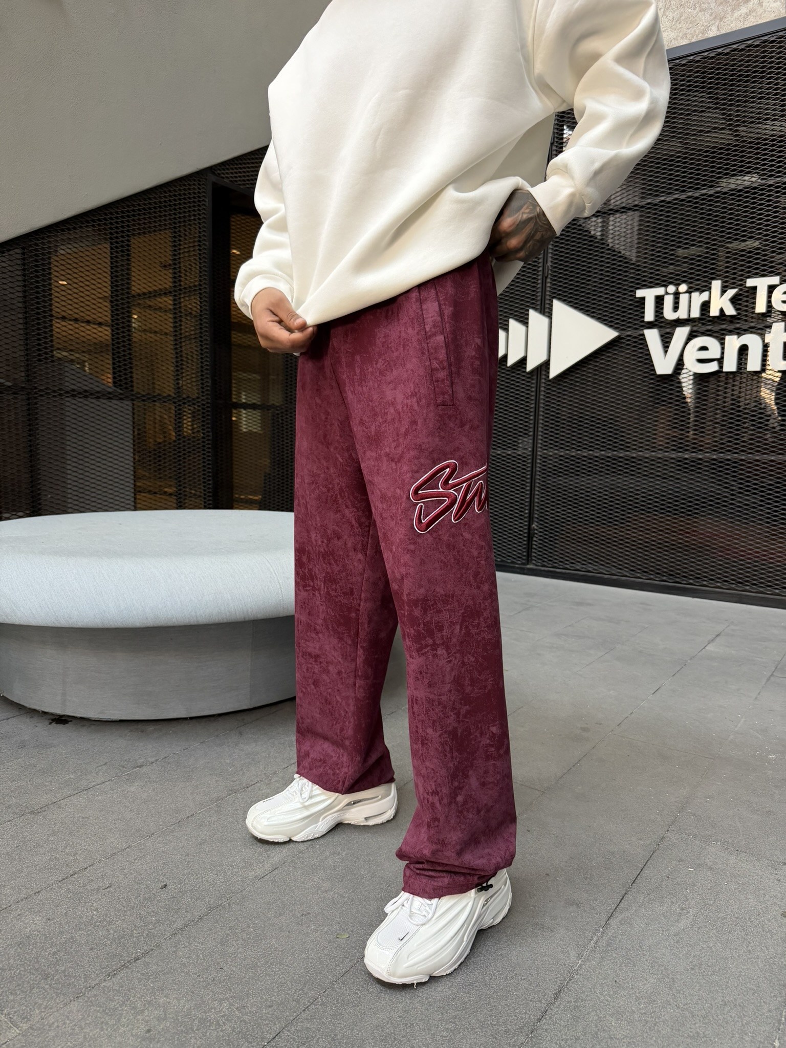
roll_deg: -1.4
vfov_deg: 71.6
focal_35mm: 24
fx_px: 727
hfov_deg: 56.8
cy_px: 524
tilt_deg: -6.3
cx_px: 393
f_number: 1.78
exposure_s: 1/121
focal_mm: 6.76
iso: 200
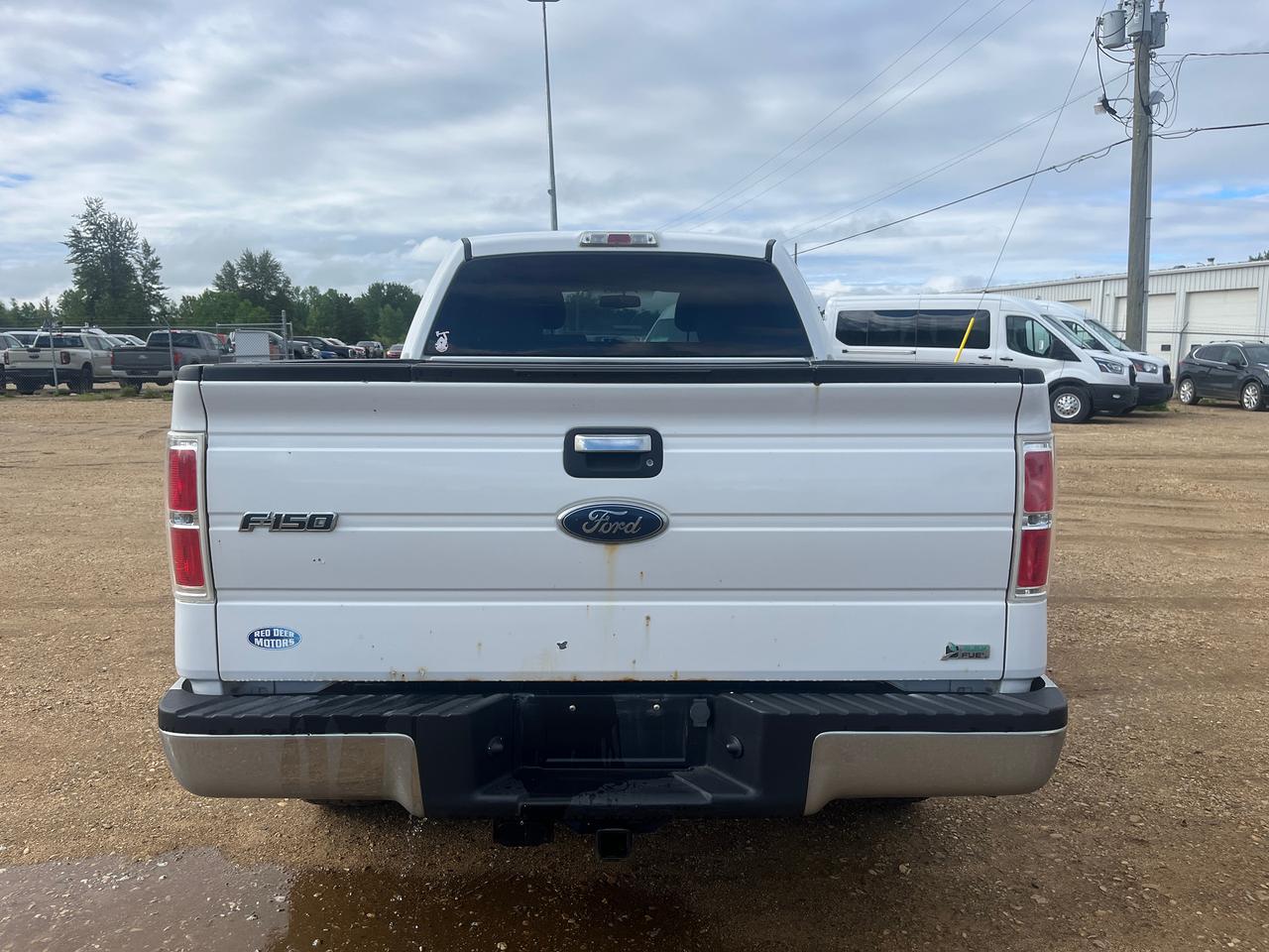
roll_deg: -0.1
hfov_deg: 67.3
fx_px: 953
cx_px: 634
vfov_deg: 53.1
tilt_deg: -8.3
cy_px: 476
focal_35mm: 26
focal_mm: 5.1
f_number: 1.6
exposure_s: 1/3745
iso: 50
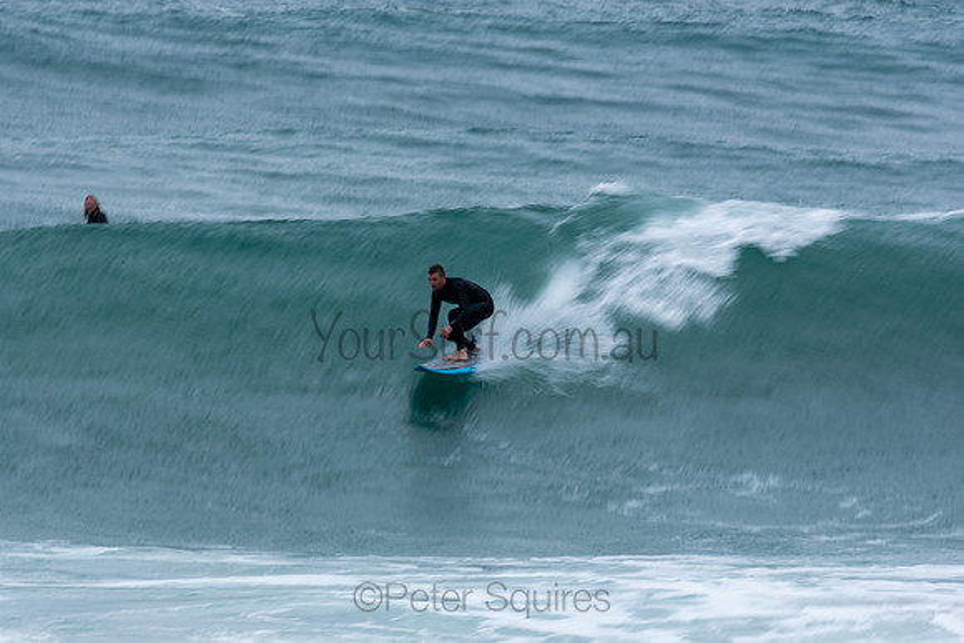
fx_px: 20087
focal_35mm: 750
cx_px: 482
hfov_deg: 2.7
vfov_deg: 1.8
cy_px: 322
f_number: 22
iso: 100
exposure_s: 1/20
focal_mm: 500
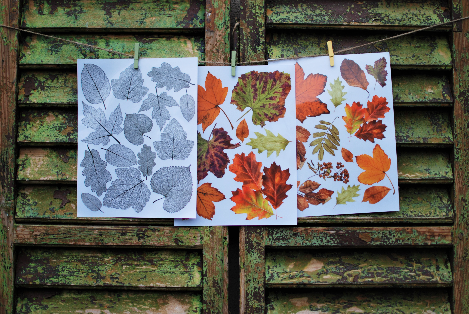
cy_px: 157
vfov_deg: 25.8
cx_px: 234
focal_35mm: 52
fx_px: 685
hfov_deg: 37.8
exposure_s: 1/320
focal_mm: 35
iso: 100
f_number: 2
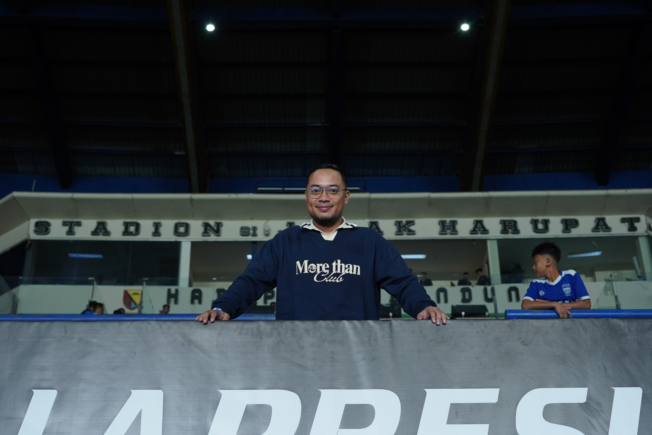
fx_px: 905
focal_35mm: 50
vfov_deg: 27.0
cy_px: 218
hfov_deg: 39.6
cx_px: 326
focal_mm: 50
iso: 800
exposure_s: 1/250
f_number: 5
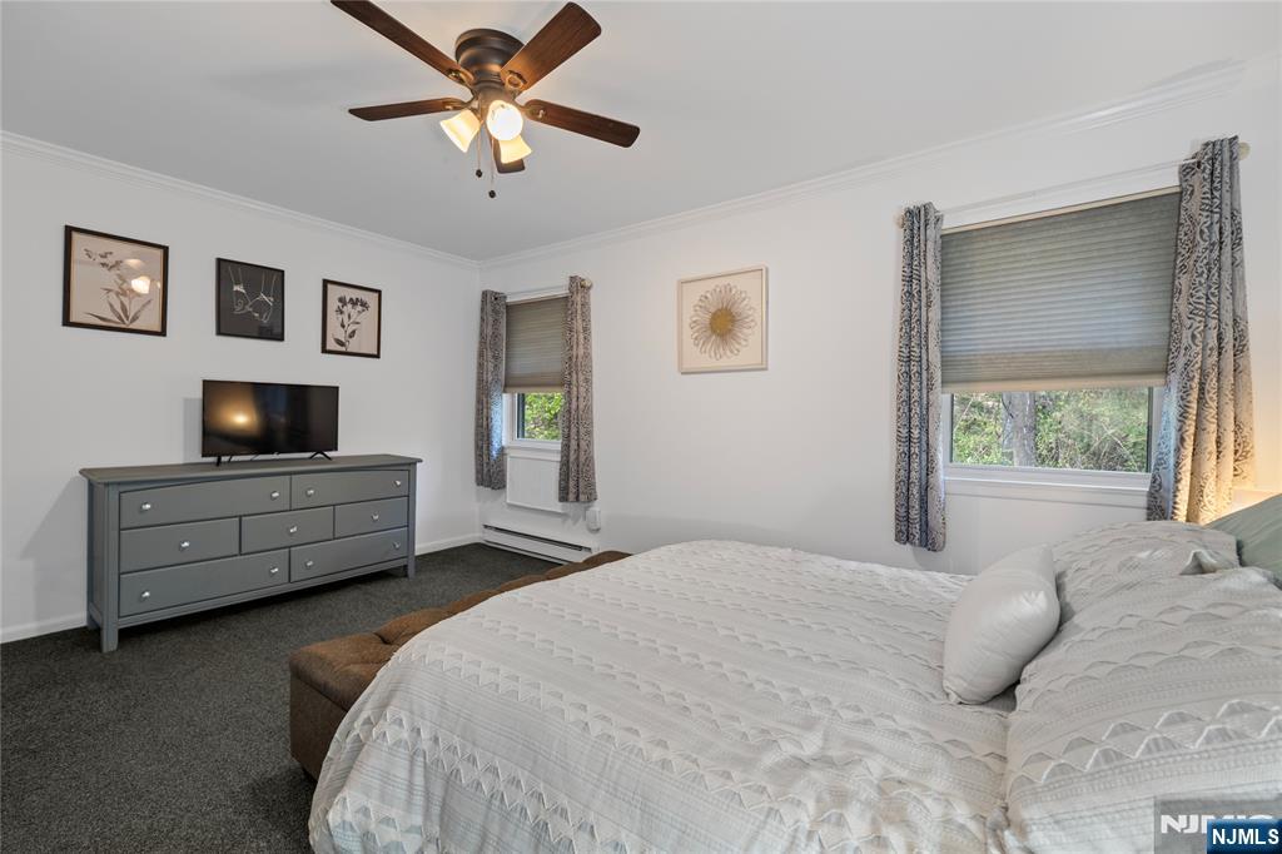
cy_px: 427
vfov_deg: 77.3
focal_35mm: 15
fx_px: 534
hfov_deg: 100.4
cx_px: 641
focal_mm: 10
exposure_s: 1/5
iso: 500
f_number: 4
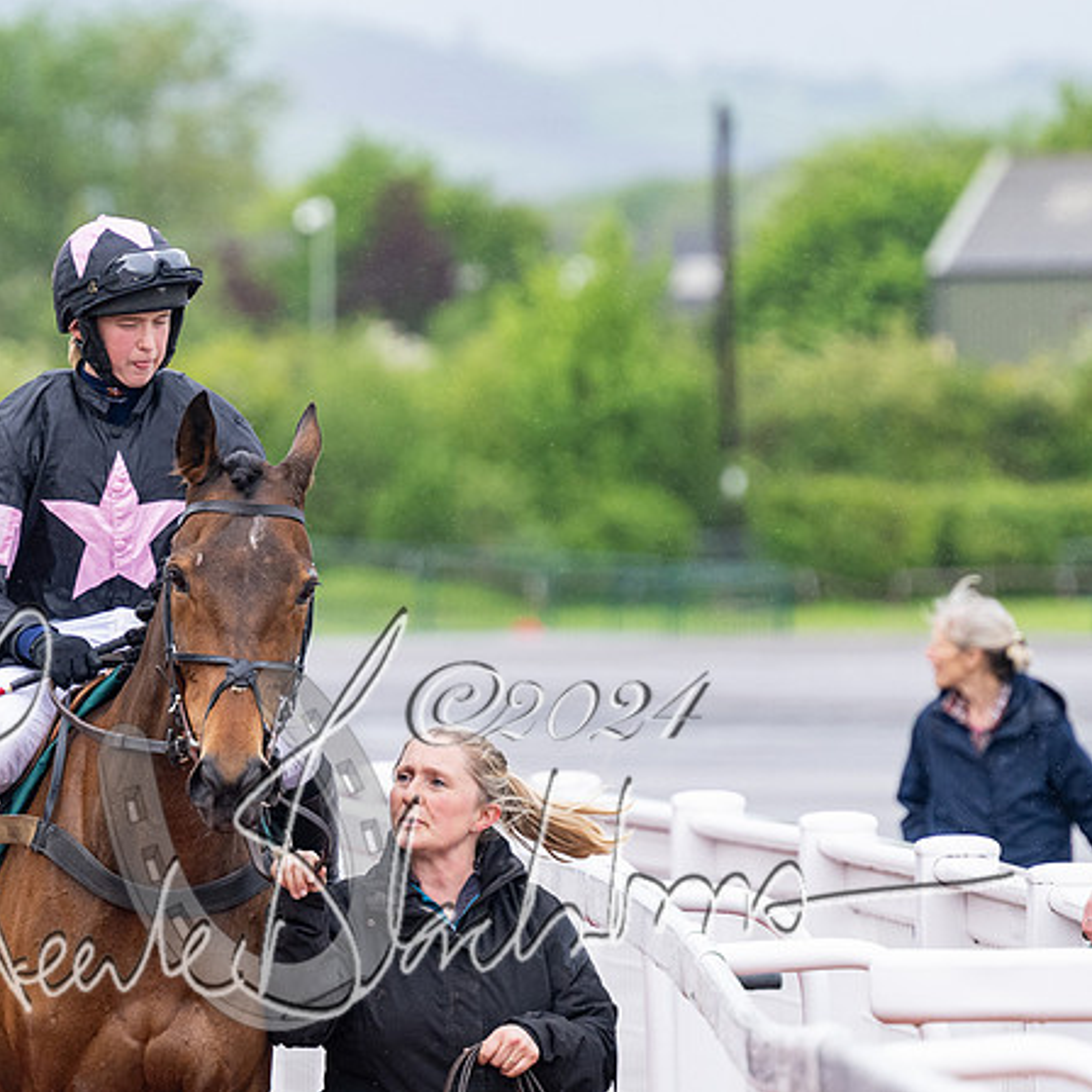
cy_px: 546
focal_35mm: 404
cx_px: 277
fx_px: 14419
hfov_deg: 4.3
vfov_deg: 4.3
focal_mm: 210
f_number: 4
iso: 800
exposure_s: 1/1600
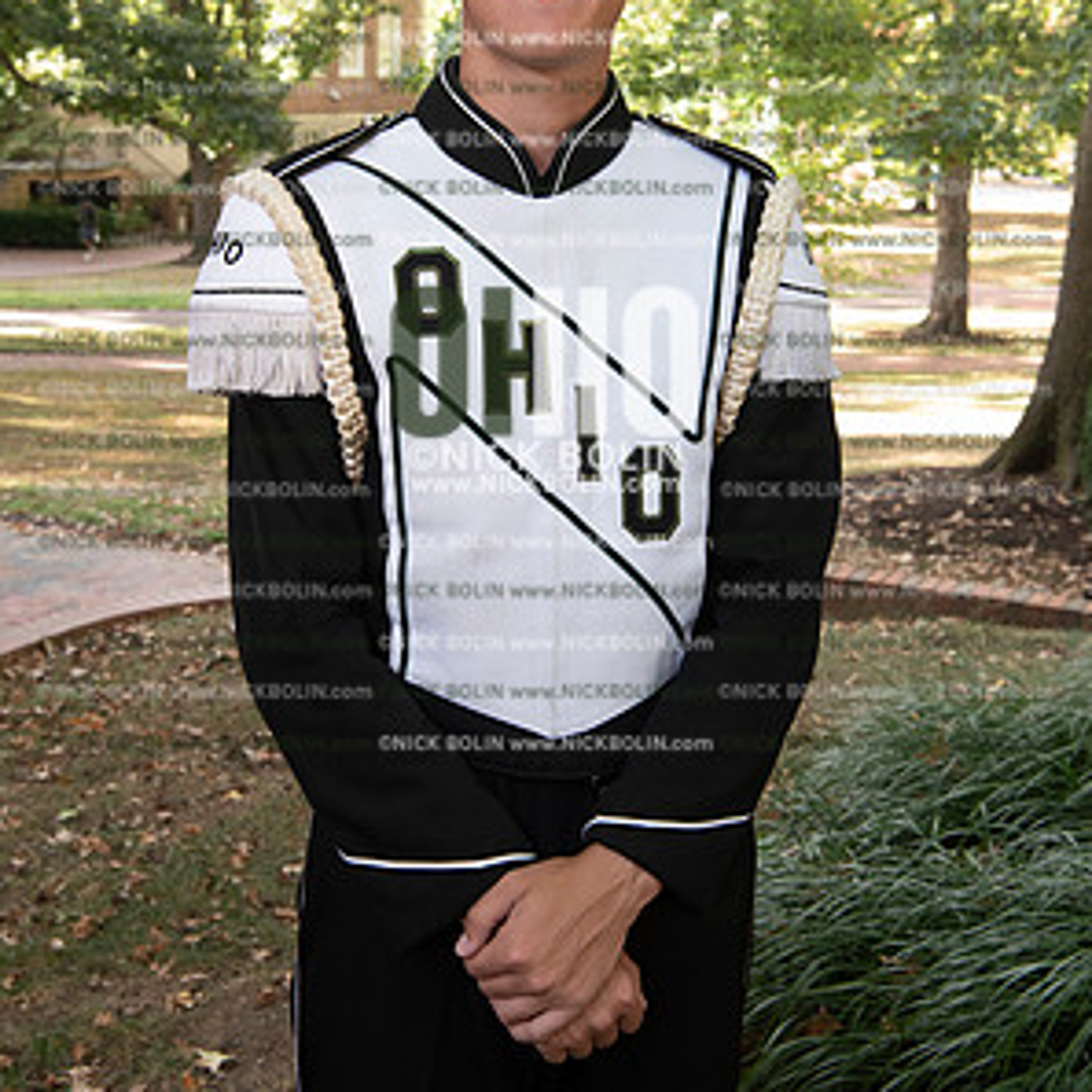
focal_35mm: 54
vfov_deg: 31.5
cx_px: 544
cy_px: 390
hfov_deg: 31.6
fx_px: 1927
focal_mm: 42
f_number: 8
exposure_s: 1/100
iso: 800
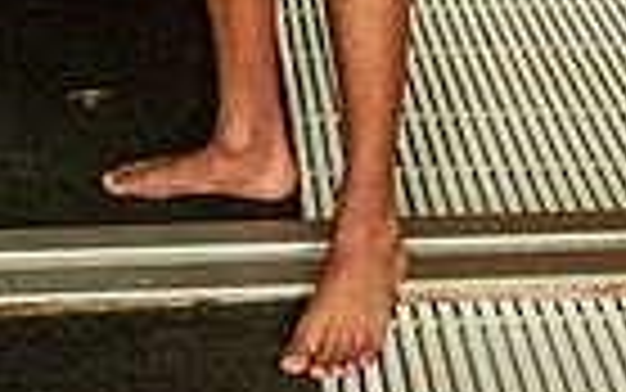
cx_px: 234
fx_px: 2133
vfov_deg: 9.6
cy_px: -473
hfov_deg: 16.7
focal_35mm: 125
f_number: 7.1
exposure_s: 1/200
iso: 800
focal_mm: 38
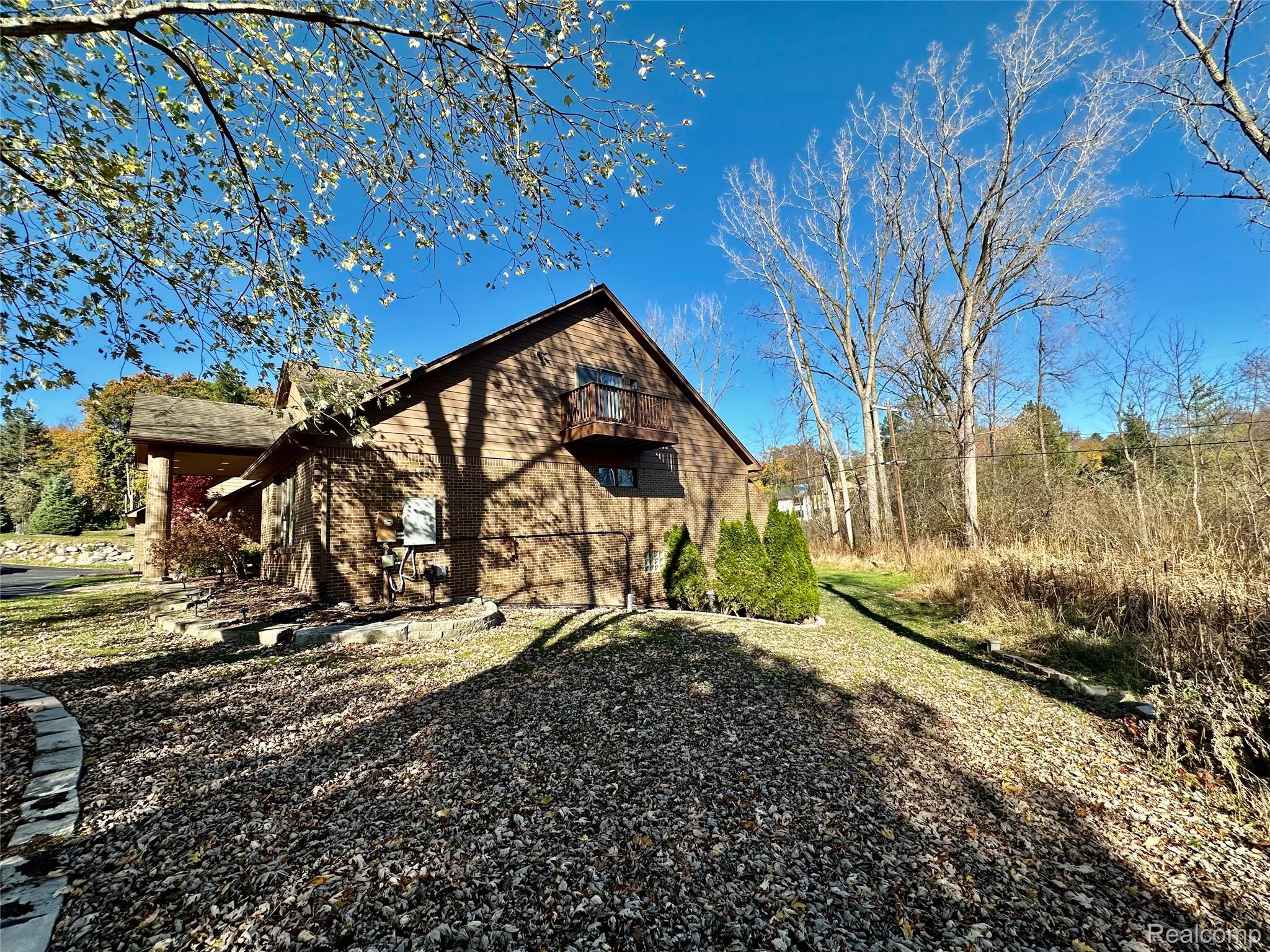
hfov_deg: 102.1
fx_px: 514
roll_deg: +3.5
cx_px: 635
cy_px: 476
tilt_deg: +7.0
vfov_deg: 85.7
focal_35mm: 14
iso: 50
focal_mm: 2.22
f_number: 2.2
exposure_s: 1/917
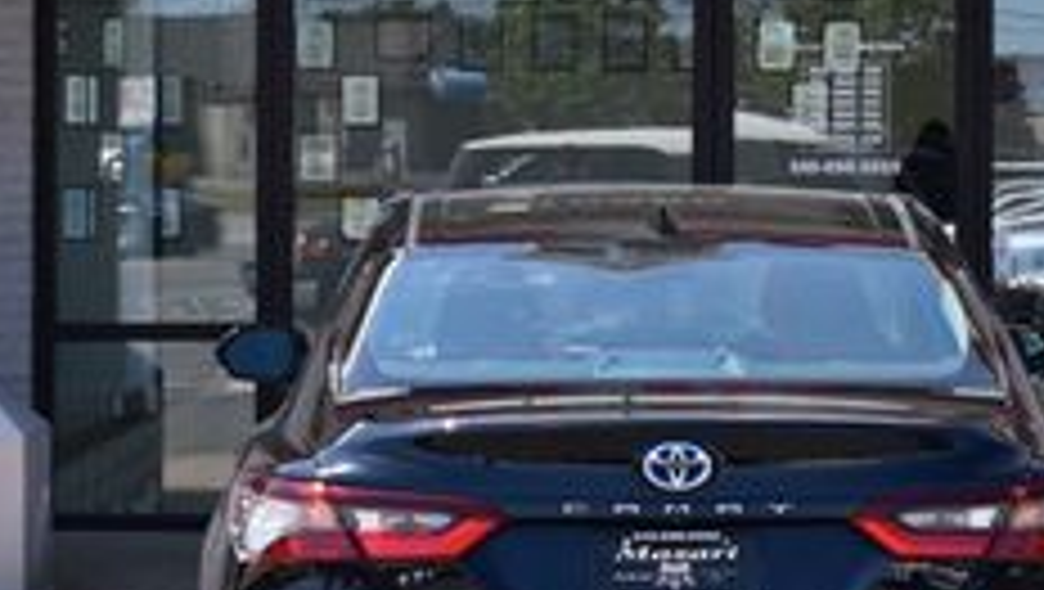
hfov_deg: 14.2
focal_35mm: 151
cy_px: 212
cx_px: 702
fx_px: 4196
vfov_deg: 8.0
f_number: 10
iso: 400
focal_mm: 35
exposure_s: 1/320
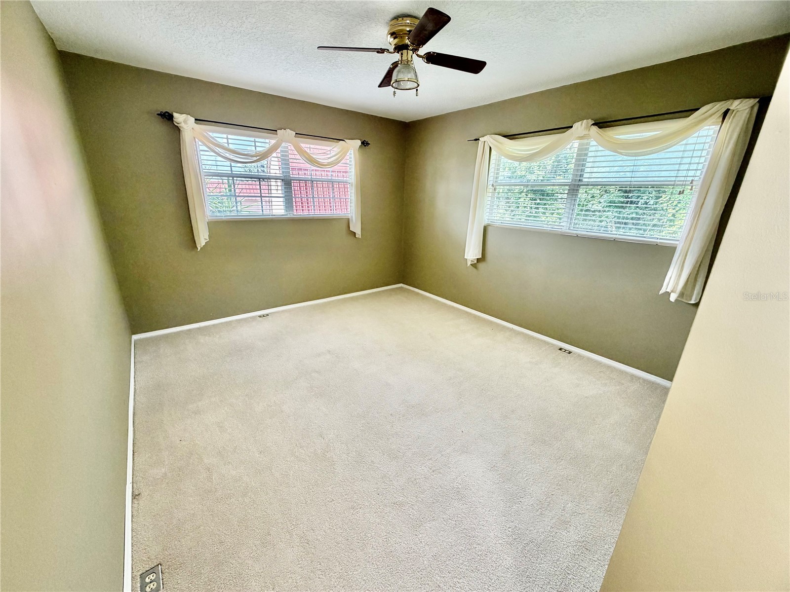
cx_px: 395
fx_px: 320
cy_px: 296
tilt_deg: -17.9
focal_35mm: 14
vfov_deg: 85.7
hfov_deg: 102.1
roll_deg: -1.3
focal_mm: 2.22
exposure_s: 1/121
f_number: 2.2
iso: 200
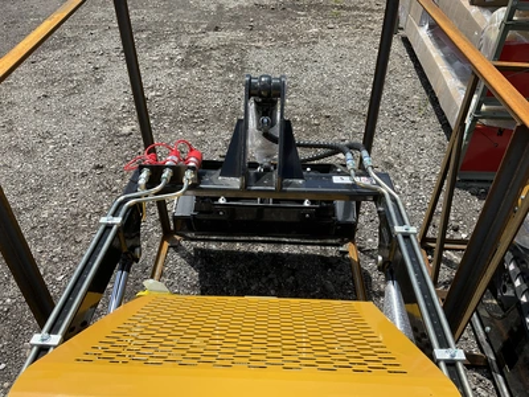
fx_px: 443
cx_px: 264
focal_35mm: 29
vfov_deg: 48.2
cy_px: 198
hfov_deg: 61.7
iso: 25
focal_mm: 3
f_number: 1.8
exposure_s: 1/1377
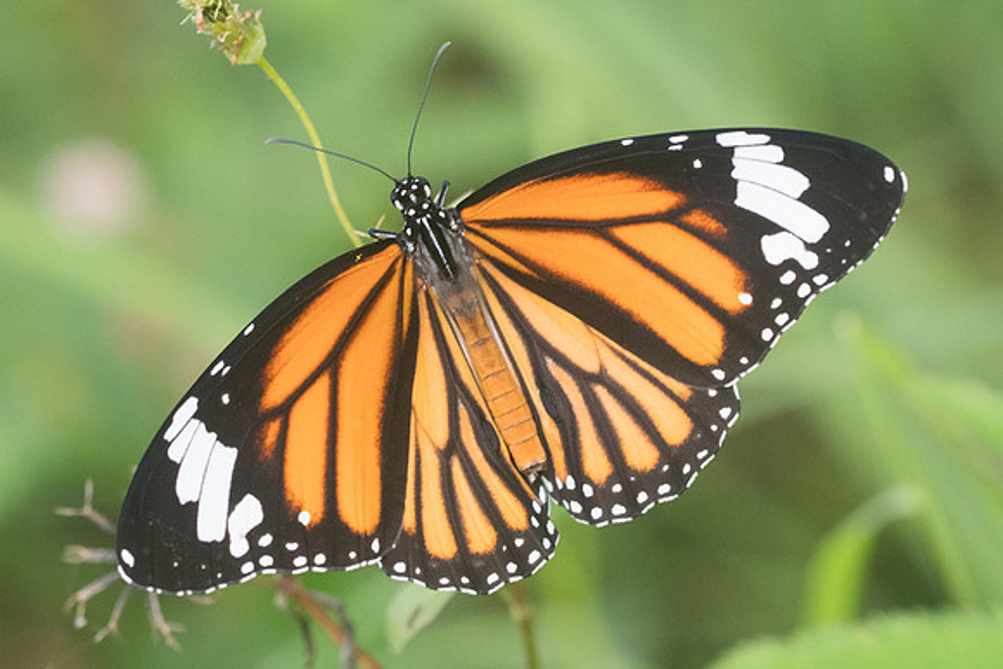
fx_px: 13099
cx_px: 502
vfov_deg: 2.9
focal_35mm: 470
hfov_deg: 4.4
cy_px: 378
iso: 800
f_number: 6.3
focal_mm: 150
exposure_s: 1/250
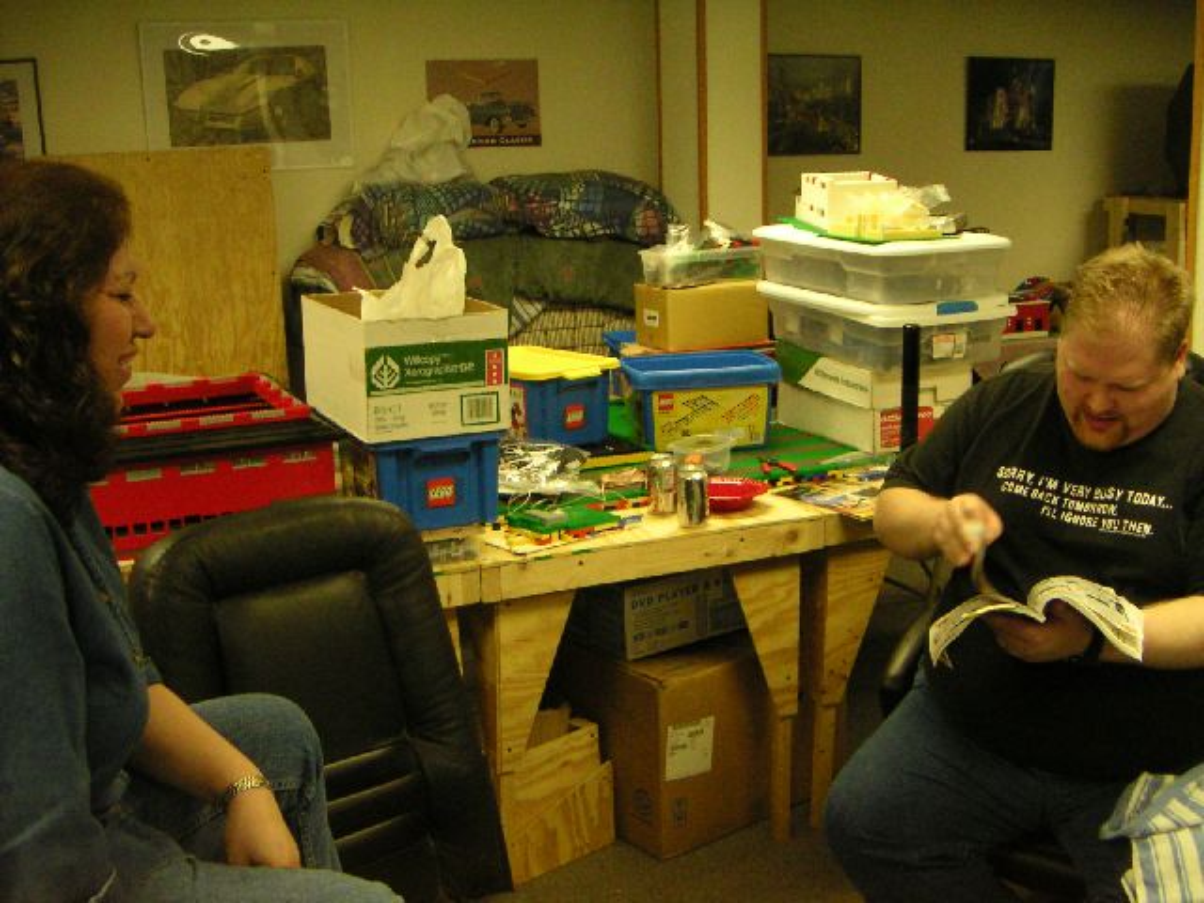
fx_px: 1391
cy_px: 452
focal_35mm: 40
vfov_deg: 36.0
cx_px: 602
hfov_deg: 46.8
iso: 400
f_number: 2.9
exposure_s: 1/90
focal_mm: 5.3
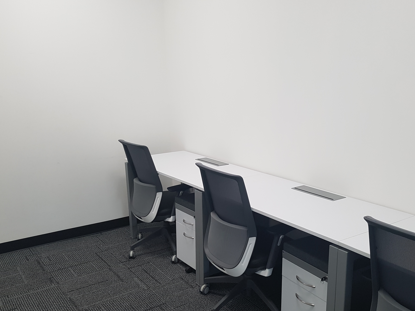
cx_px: 233
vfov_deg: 40.6
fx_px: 420
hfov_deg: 52.5
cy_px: 180
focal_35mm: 35
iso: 80
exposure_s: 1/60
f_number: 1.7
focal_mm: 4.2
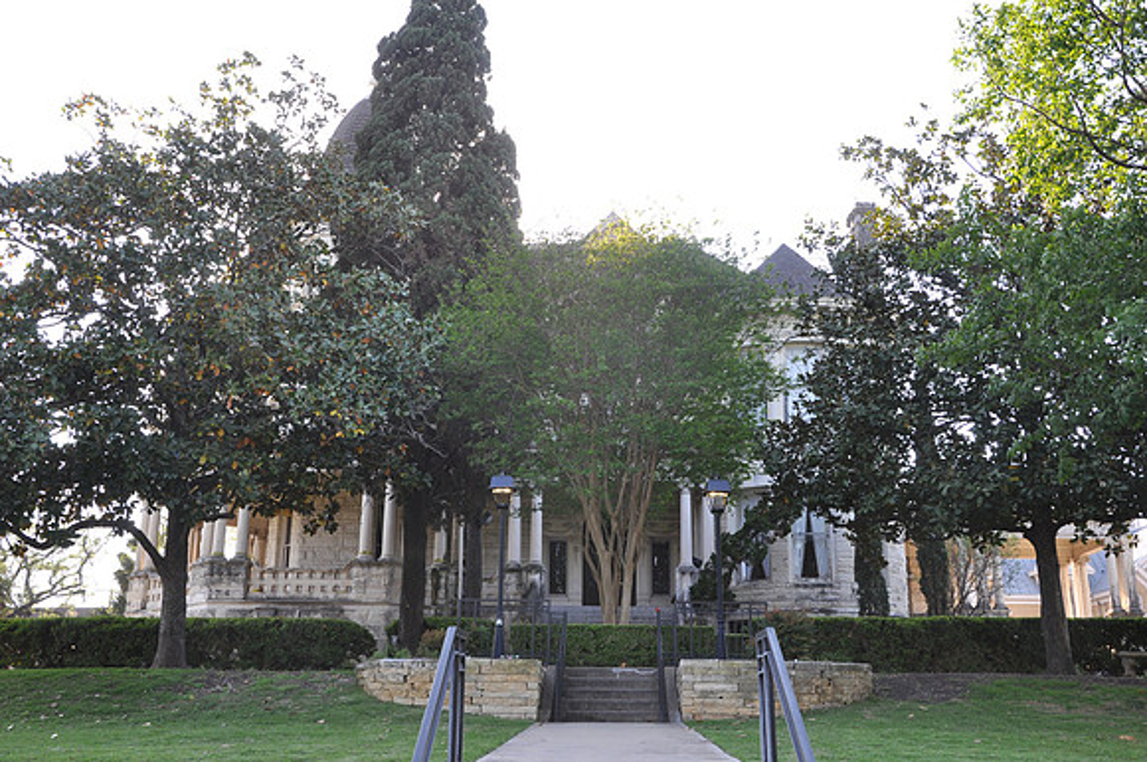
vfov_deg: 34.1
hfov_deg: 49.6
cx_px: 574
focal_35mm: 39
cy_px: 381
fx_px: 1241
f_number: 8
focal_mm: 26
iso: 200
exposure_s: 1/60
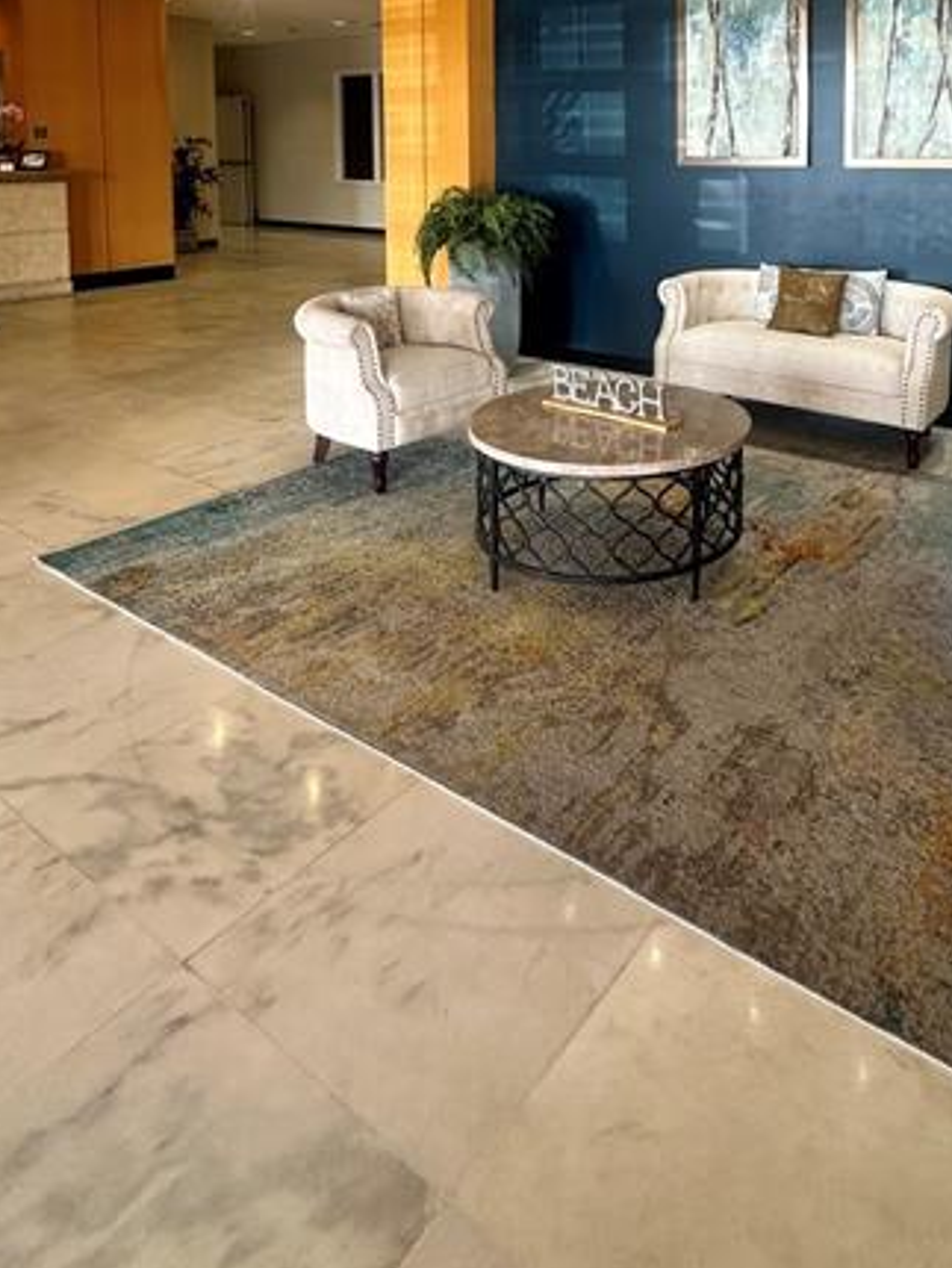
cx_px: 637
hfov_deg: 53.8
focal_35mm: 25
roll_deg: -0.9
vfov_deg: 61.9
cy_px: 206
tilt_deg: -3.9
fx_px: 916
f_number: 2.2
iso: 160
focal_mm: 2.22
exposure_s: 1/60
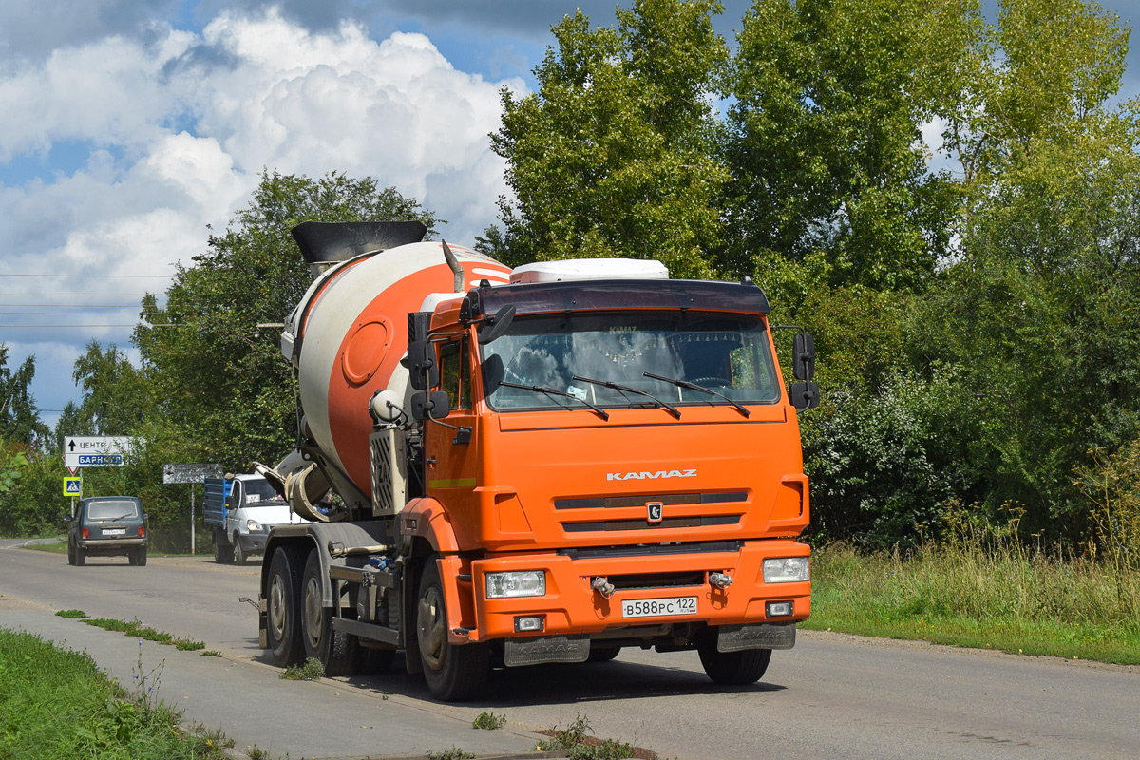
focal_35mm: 60
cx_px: 570
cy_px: 380
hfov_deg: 33.4
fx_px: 1900
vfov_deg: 22.6
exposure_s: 1/1250
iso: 200
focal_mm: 40
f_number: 7.1
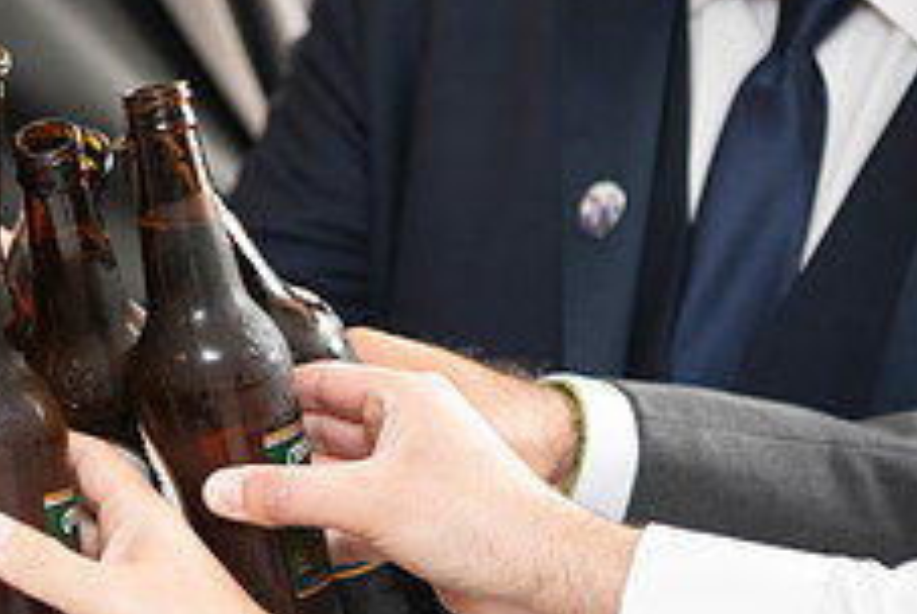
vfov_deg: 8.7
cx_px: 53
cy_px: 368
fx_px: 4030
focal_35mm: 158
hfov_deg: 12.9
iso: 800
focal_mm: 62
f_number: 2.8
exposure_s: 1/100
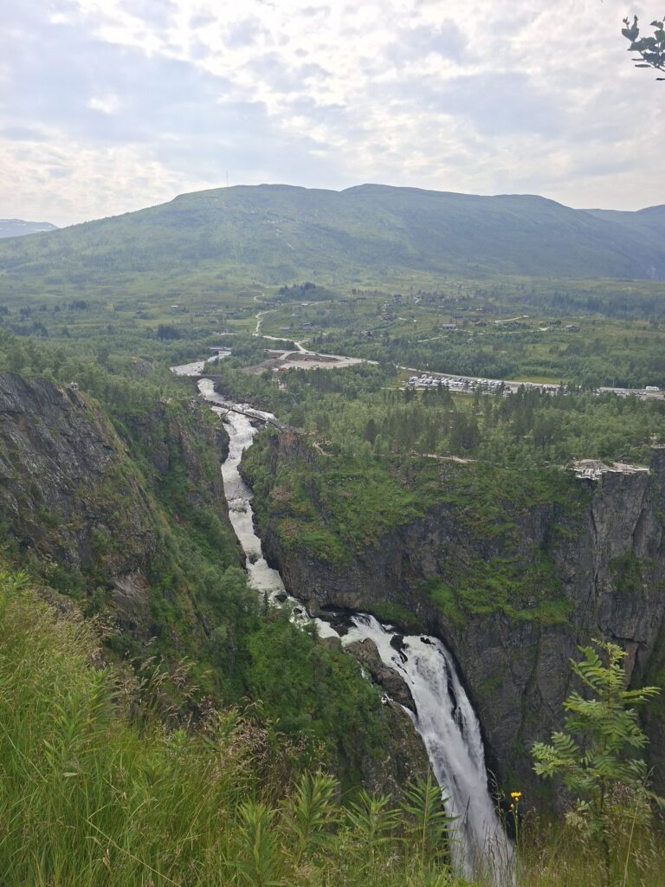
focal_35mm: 23
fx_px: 589
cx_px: 332
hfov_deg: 58.9
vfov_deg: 73.9
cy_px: 444
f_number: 1.8
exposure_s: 1/2110
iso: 50
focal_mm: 5.54
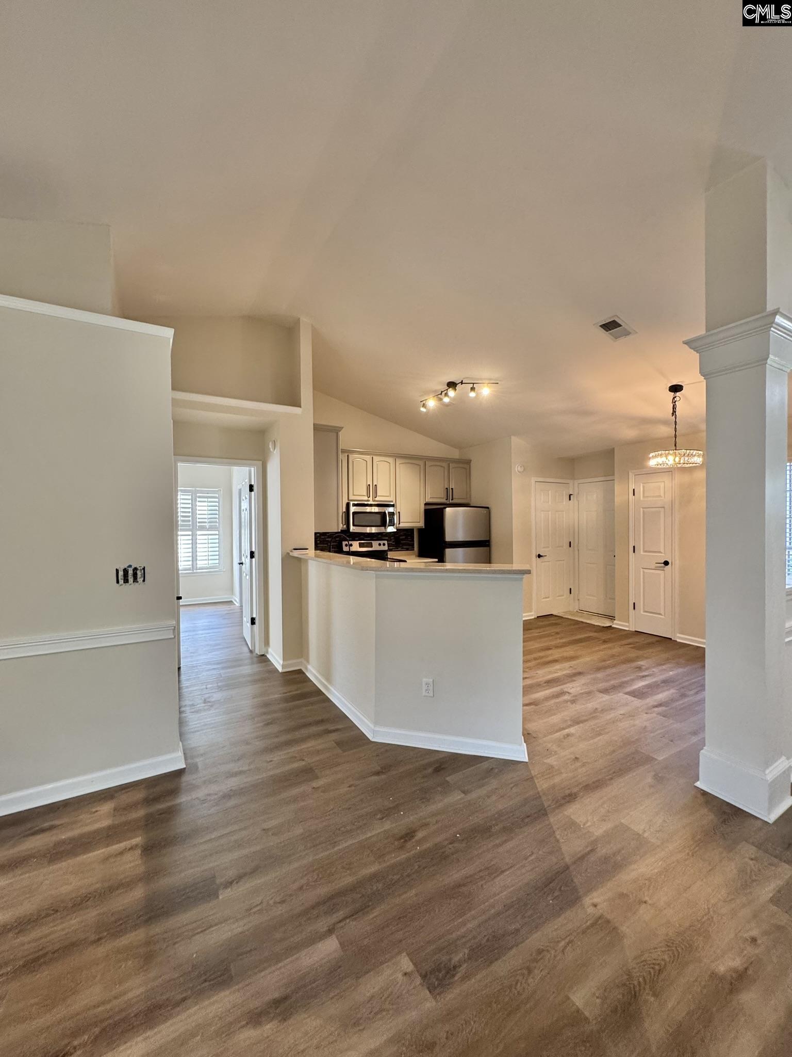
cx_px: 396
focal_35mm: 14
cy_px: 528
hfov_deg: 85.7
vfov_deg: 102.1
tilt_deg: -0.1
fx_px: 427
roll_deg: +1.4
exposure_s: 1/60
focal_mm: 2.22
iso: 250
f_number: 2.2
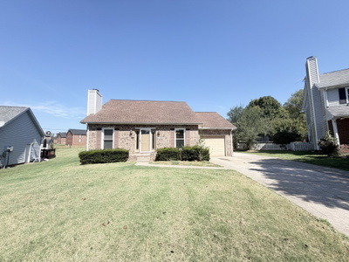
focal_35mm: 14
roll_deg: +1.0
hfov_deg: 102.1
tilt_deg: +8.0
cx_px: 174
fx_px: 141
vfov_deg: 85.7
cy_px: 131
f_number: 2.2
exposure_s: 1/502
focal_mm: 2.22
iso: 50
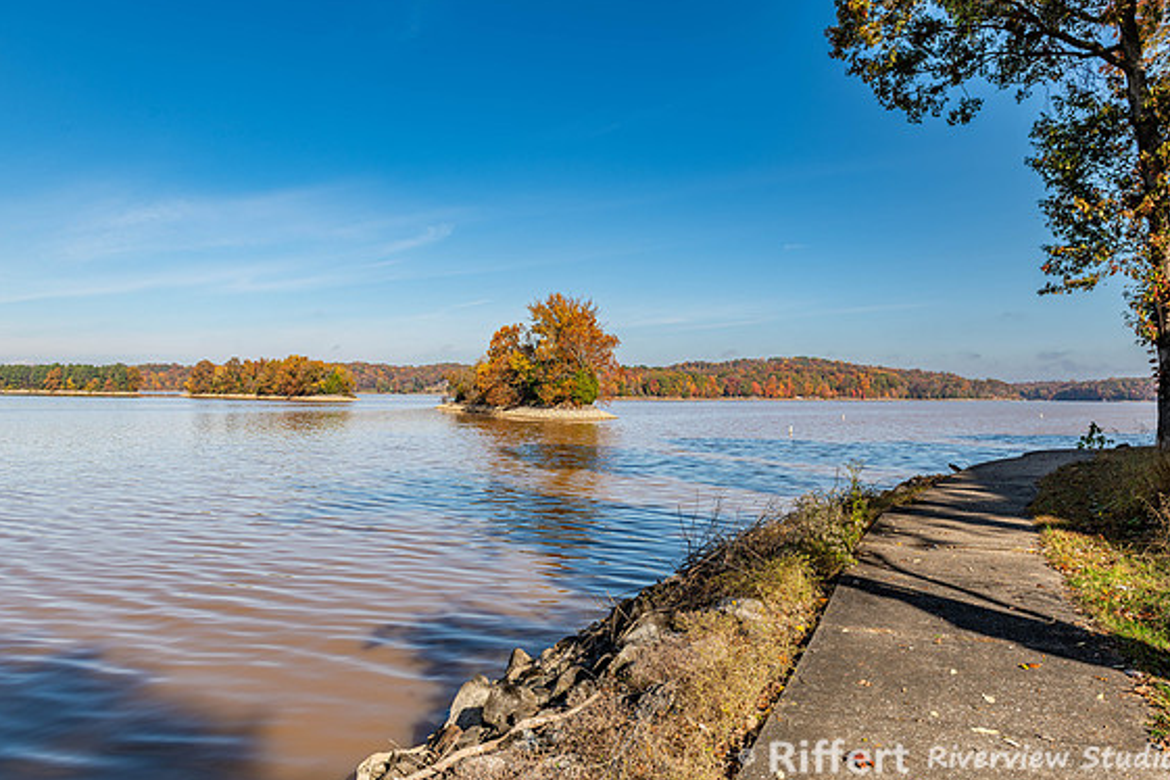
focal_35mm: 25
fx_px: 812
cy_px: 391
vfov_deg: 51.3
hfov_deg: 71.5
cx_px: 599
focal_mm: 24
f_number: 8
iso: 64
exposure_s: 1/160
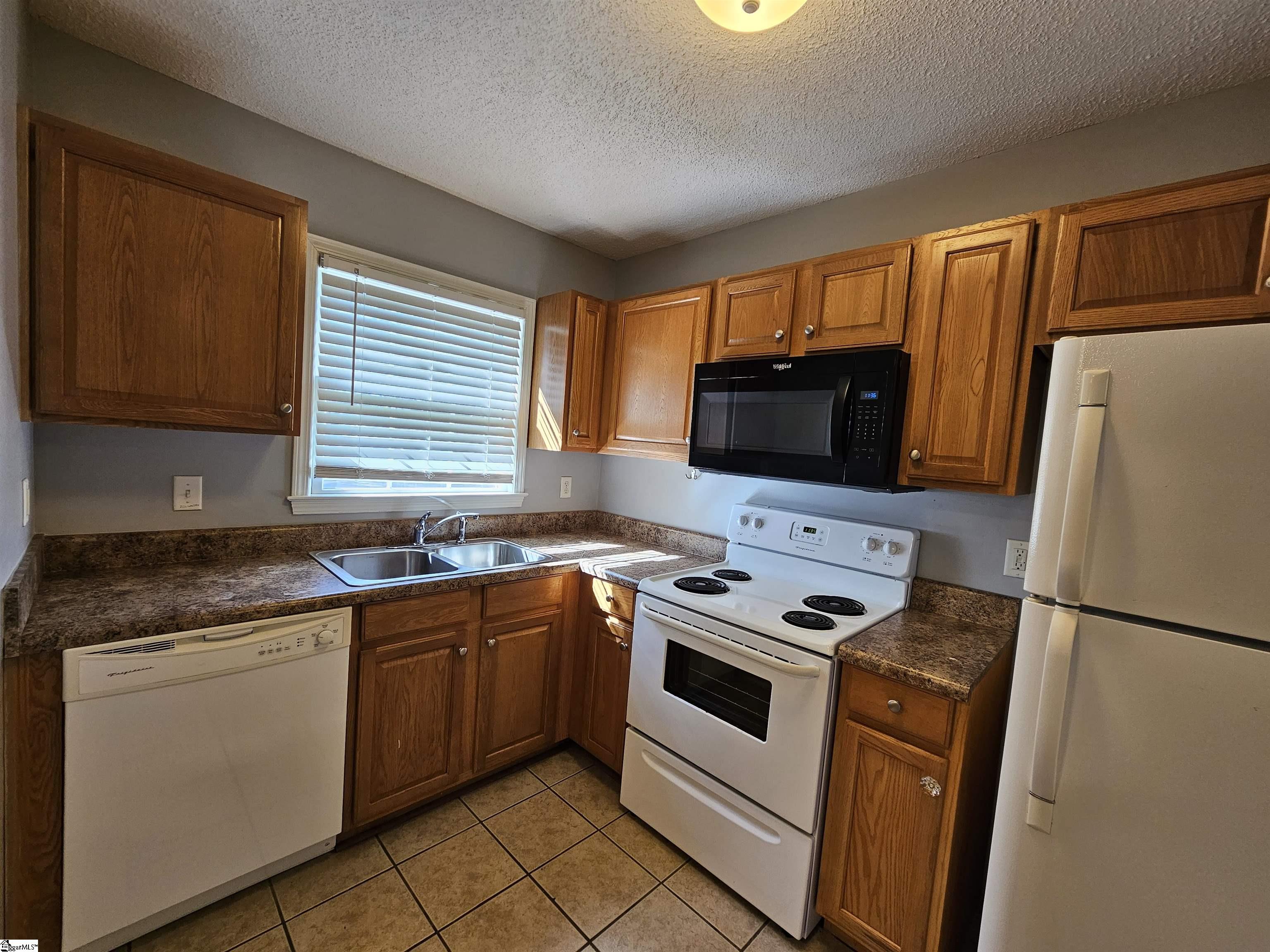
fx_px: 477
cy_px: 476
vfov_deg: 89.9
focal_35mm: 13
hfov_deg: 106.2
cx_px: 635
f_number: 2.2
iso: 100
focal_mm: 2.2
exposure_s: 1/60
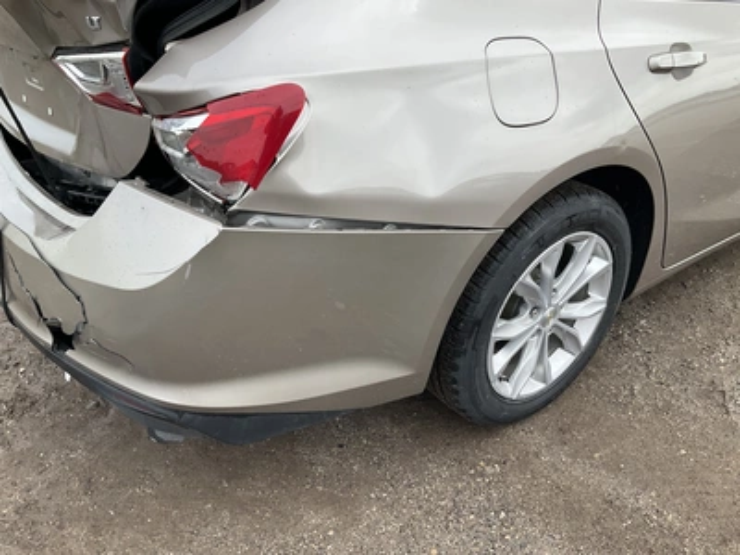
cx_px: 370
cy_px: 278
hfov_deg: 61.7
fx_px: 620
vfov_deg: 48.2
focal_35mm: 29
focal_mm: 3
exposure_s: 1/545
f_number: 1.8
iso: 25
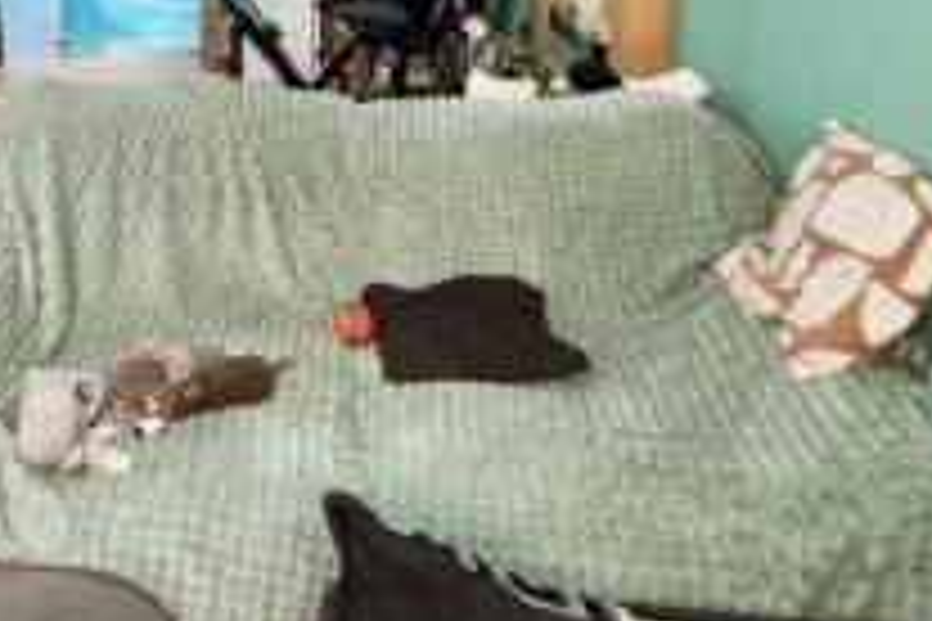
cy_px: -137
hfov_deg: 44.1
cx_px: 133
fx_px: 1061
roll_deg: +1.5
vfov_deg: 28.2
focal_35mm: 41
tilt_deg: -5.1
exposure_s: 1/50
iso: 400
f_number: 2.2
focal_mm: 2.22
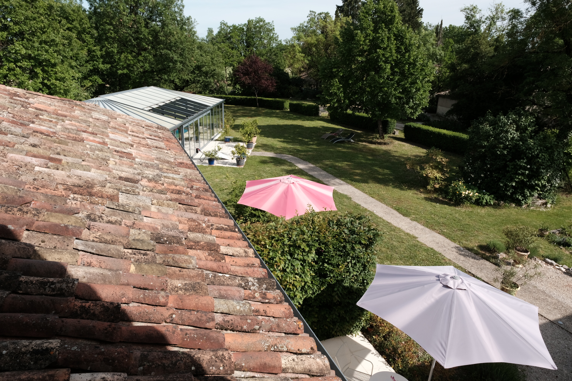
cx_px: 286
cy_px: 190
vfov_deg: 53.0
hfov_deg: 73.8
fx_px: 381
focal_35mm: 24
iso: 200
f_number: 10
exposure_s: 1/180
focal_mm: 16
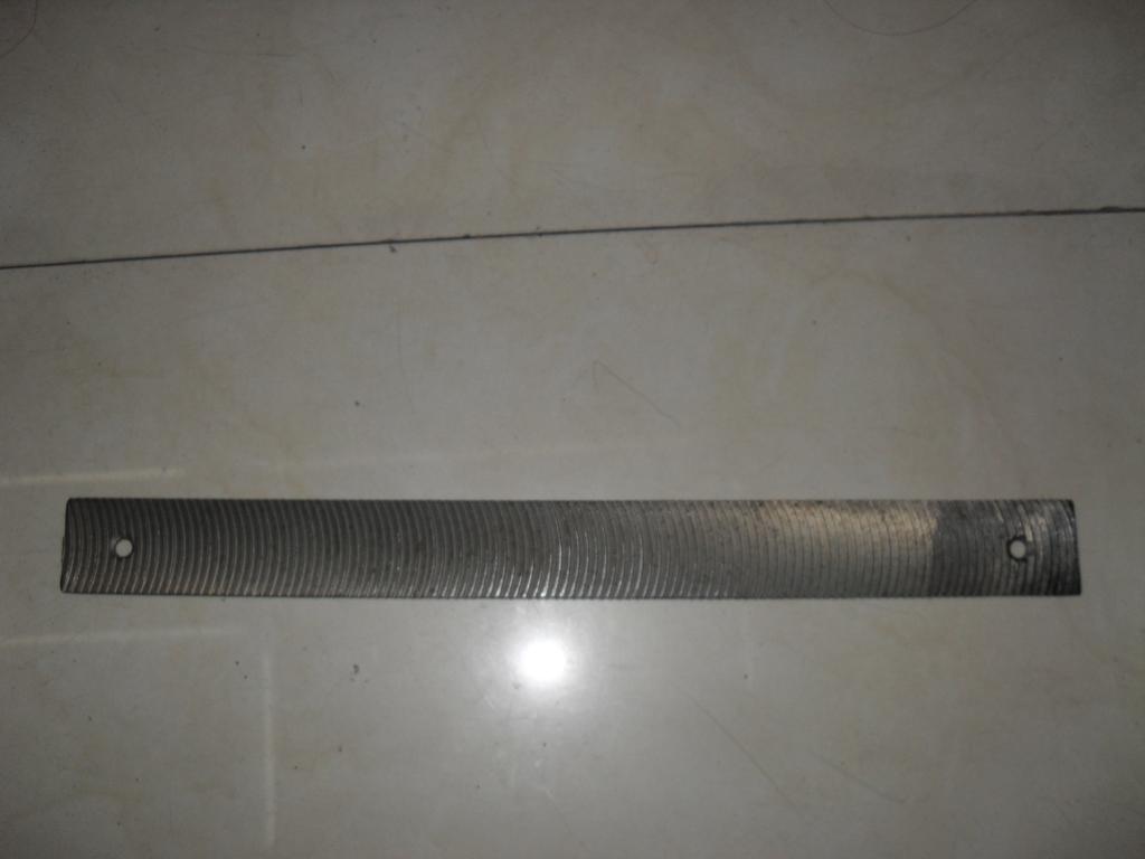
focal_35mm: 35
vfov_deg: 40.7
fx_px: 1158
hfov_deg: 52.6
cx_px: 572
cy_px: 430
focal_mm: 6.2
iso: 100
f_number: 8.9
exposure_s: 1/45
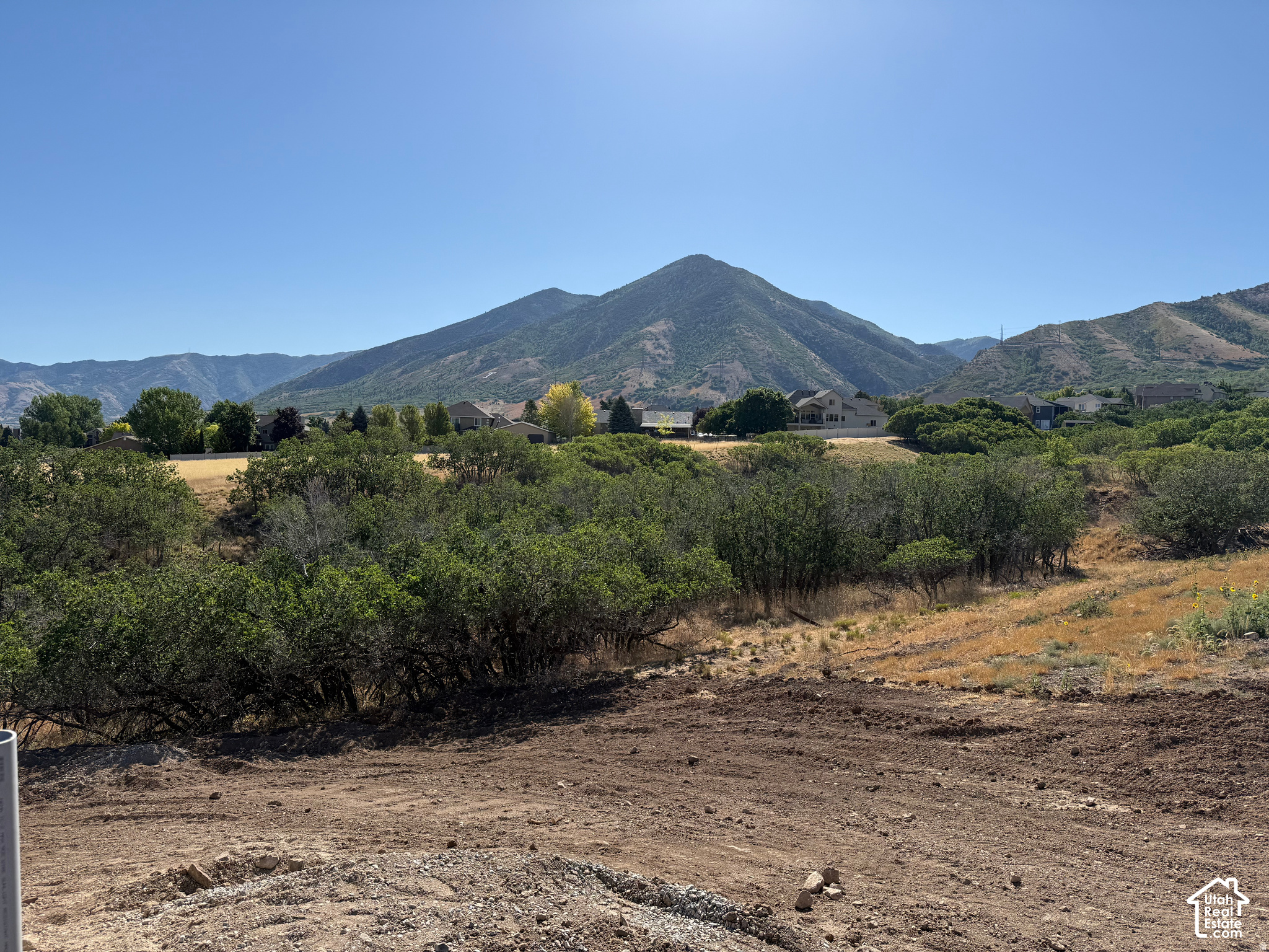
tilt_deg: -1.0
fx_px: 880
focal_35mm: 24
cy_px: 476
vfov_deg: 56.8
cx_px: 634
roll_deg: -1.5
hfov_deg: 71.6
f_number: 1.78
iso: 80
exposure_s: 1/6711
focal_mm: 6.76
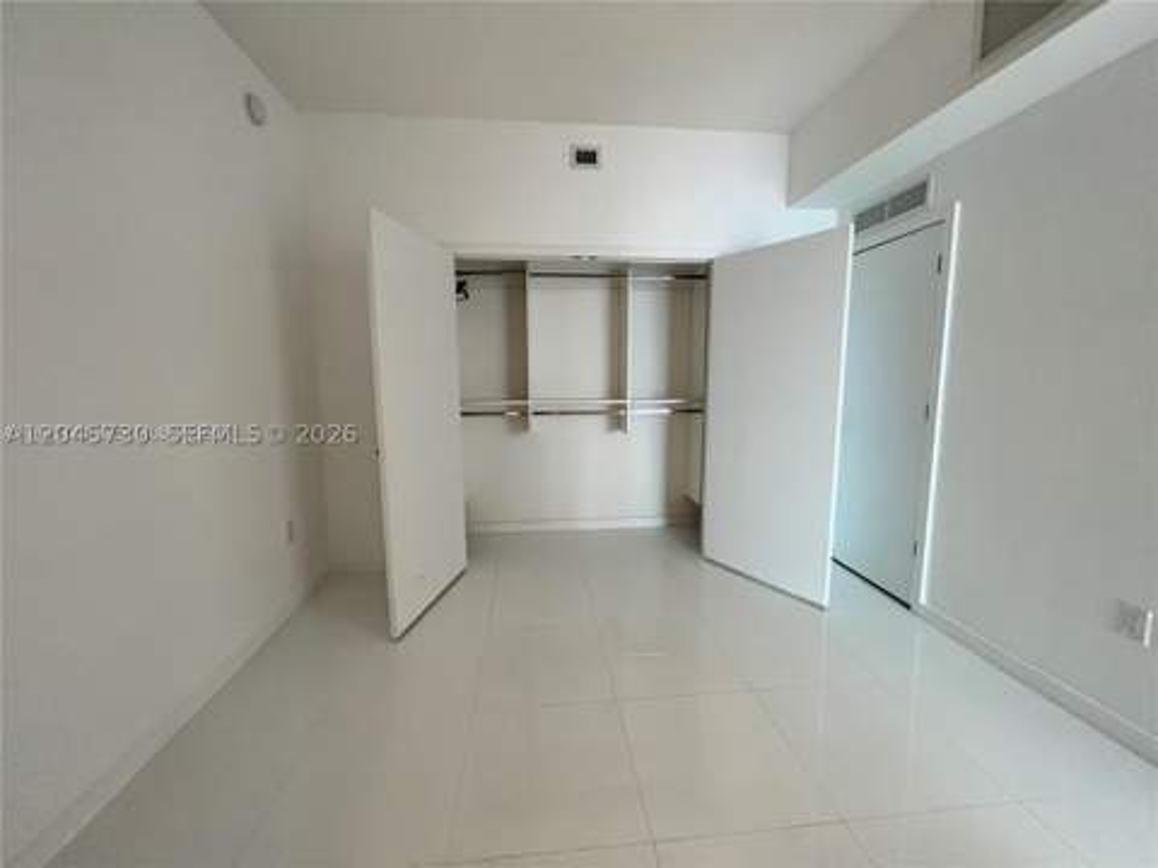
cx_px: 579
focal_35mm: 13
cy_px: 434
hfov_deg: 106.2
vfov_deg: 89.9
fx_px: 435
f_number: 1.8
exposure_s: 1/60
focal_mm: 1.57
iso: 400
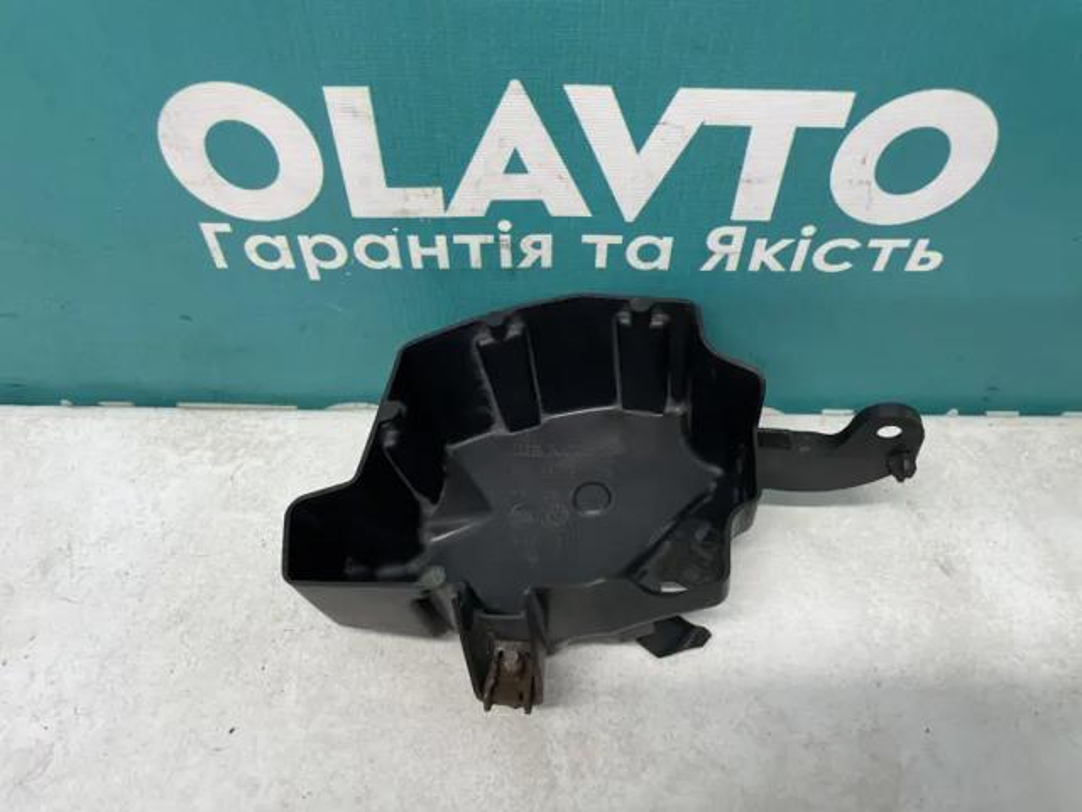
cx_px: 541
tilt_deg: -52.4
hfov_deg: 67.3
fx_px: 813
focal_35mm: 26
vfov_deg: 53.1
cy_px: 406
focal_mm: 4.2
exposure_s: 1/100
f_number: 1.6
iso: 100
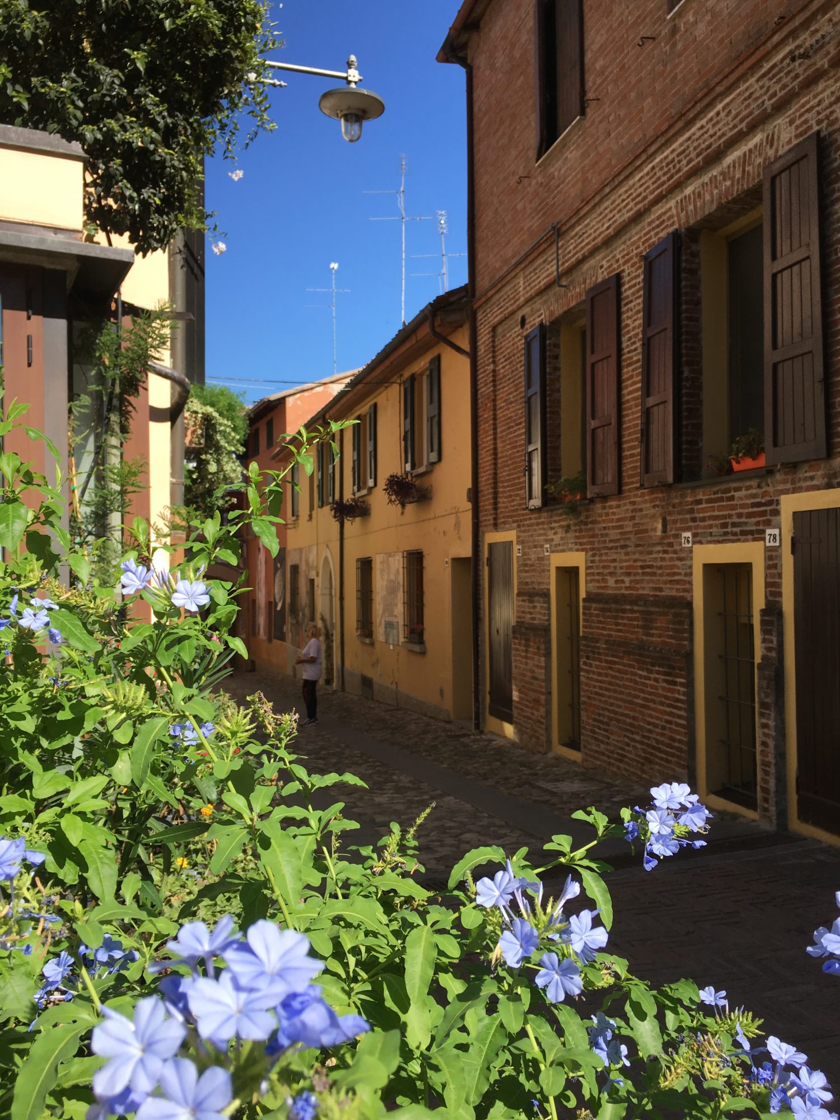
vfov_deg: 61.7
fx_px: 938
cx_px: 420
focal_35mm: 29
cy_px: 560
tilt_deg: +1.3
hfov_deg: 48.2
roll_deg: +0.1
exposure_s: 1/1166
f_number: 2.2
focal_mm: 4.15
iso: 25
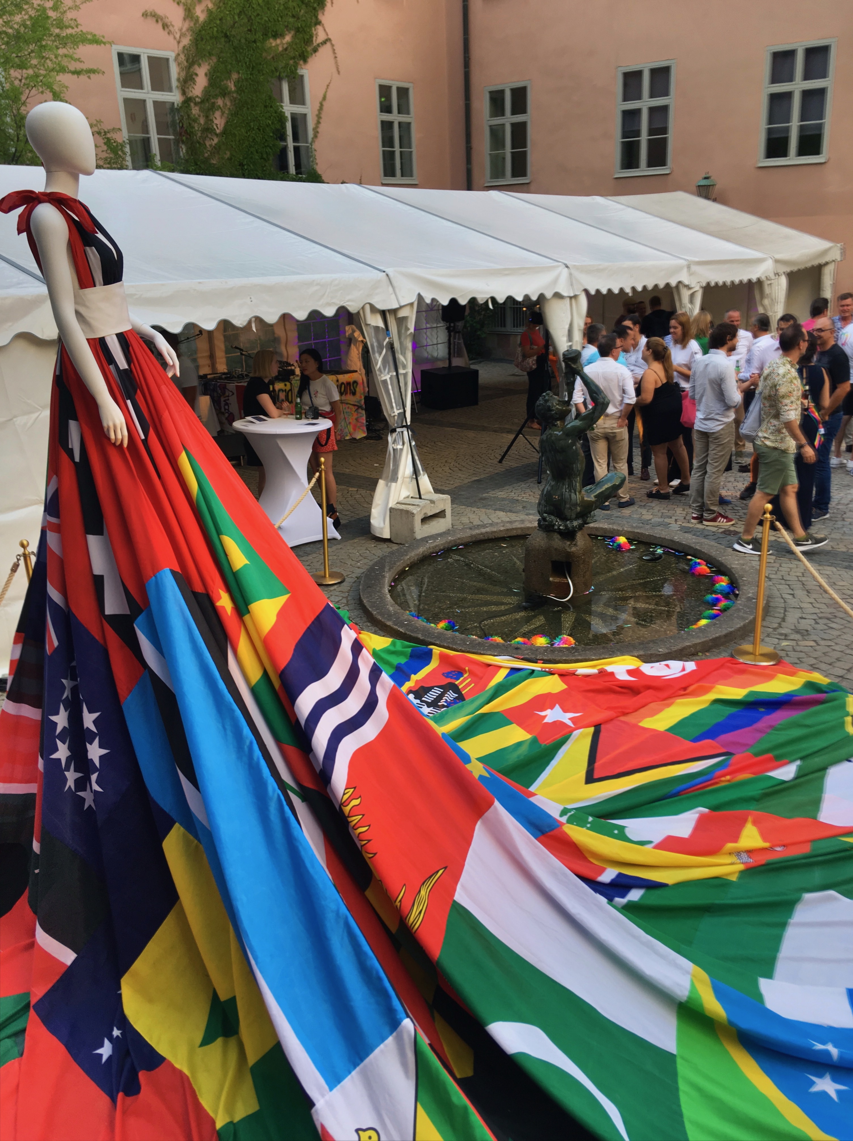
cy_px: 570
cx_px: 426
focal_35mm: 29
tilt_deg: -22.0
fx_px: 955
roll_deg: +3.4
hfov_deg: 48.1
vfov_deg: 61.7
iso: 25
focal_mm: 4.15
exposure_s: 1/225
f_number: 2.2
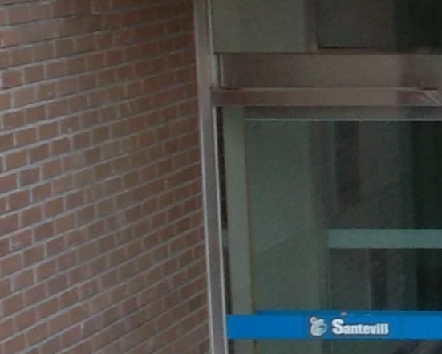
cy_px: 279
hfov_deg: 11.1
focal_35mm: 162
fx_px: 2120
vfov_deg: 9.5
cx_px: 809
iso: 80
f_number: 3.3
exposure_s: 1/80
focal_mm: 4.1
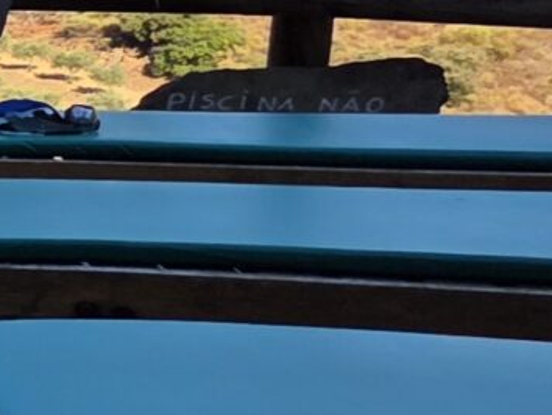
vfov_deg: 15.7
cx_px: -1411
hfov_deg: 9.4
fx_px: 1500
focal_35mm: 94
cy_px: 150
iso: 40
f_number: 1.9
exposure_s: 1/1090
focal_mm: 2.2
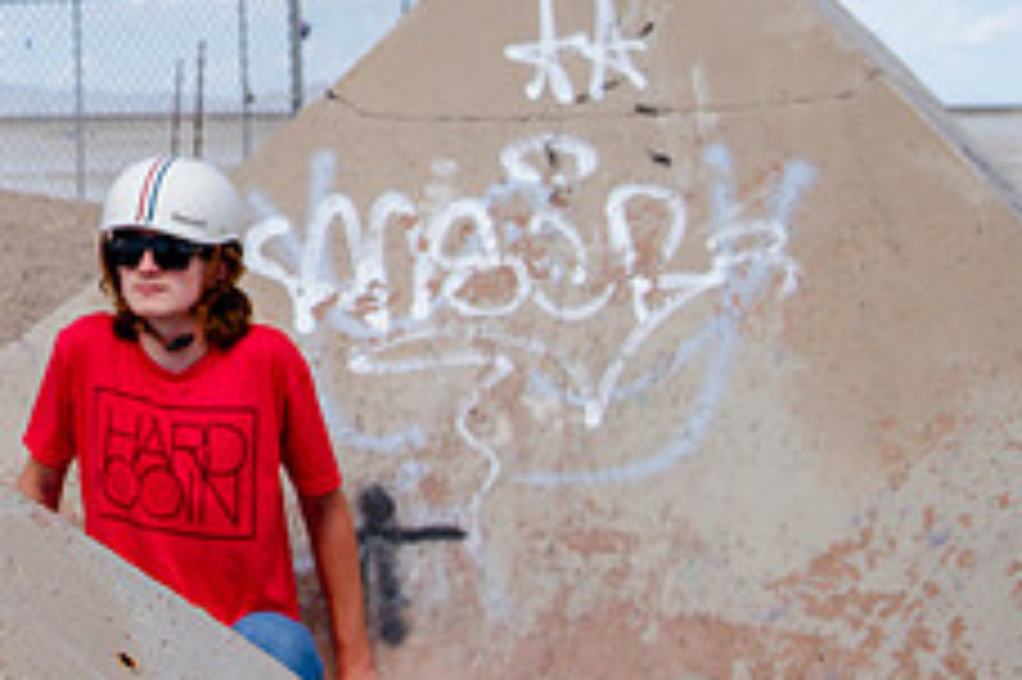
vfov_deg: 13.1
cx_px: -135
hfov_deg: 19.1
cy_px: -120
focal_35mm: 102
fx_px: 2893
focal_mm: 38
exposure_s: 1/800
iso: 160
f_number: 6.3
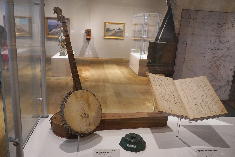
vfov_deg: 46.4
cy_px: 78
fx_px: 183
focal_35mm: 28
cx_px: 118
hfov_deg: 65.5
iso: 6400
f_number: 5.6
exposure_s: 1/100
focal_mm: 28
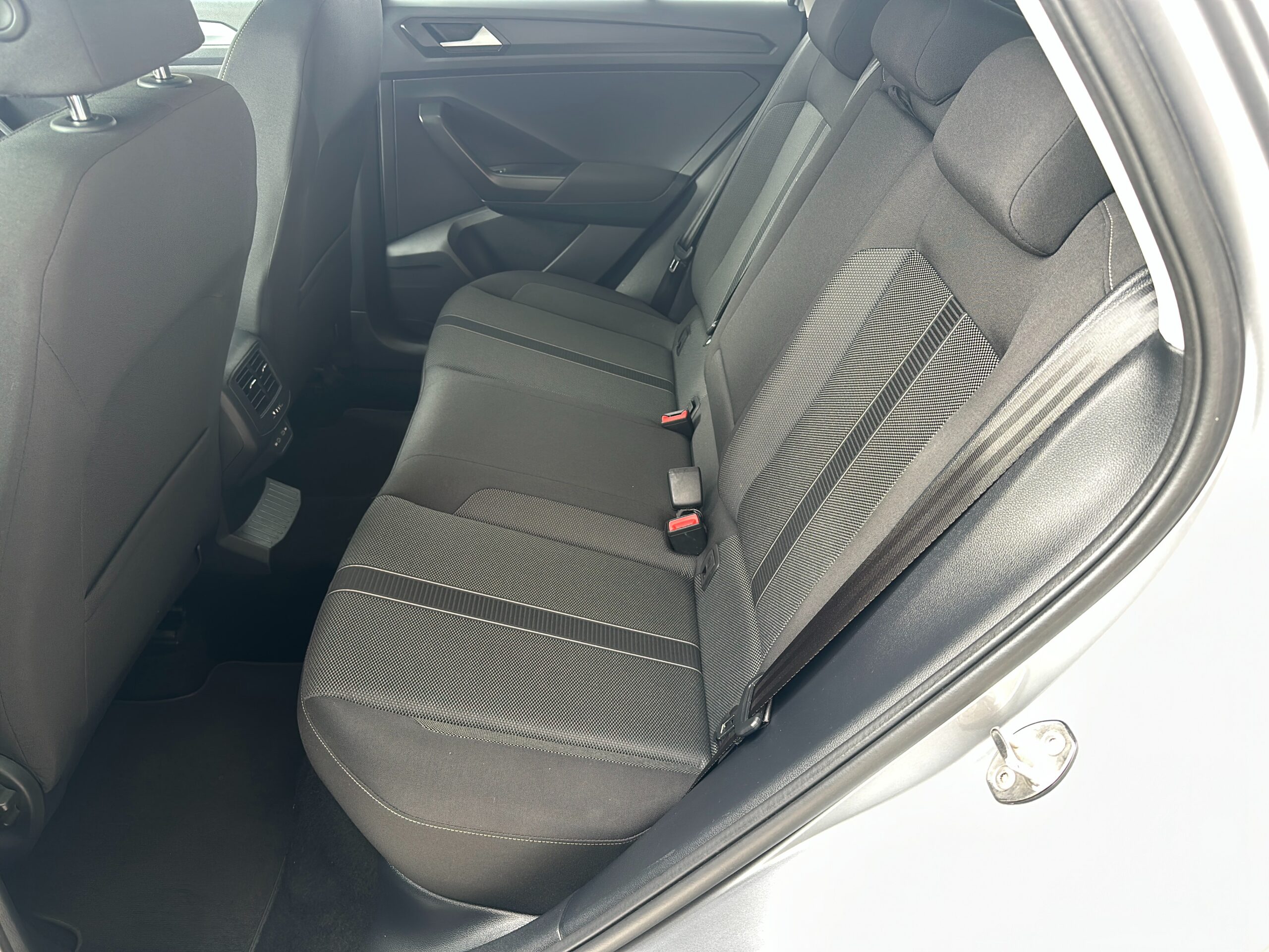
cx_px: 634
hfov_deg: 71.6
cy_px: 476
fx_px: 880
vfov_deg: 56.8
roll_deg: -6.2
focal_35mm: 24
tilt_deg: -34.2
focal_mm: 6.86
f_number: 1.78
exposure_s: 1/38.9
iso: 61
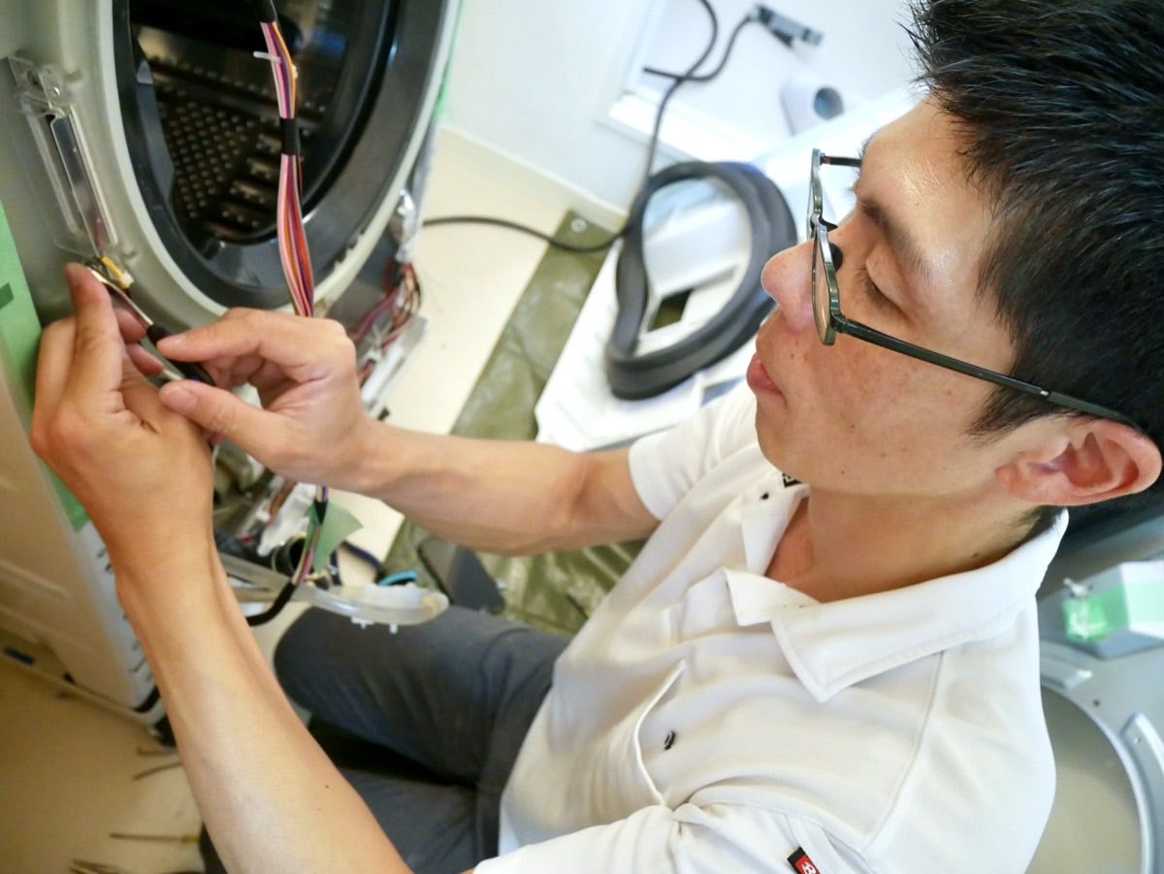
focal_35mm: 24
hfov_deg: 71.6
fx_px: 807
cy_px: 437
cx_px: 582
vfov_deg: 56.8
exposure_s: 1/60
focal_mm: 12
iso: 2500
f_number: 3.5
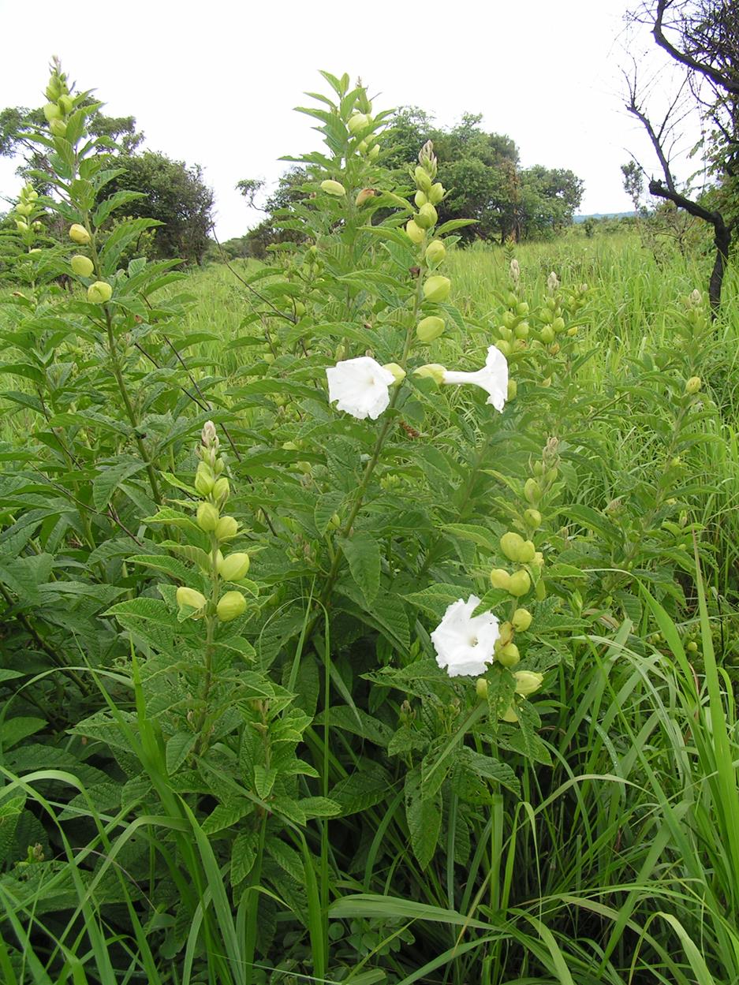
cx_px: 370
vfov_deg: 49.0
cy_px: 492
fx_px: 1081
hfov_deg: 37.7
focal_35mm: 38
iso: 50
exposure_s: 1/160
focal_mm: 6.3
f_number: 5
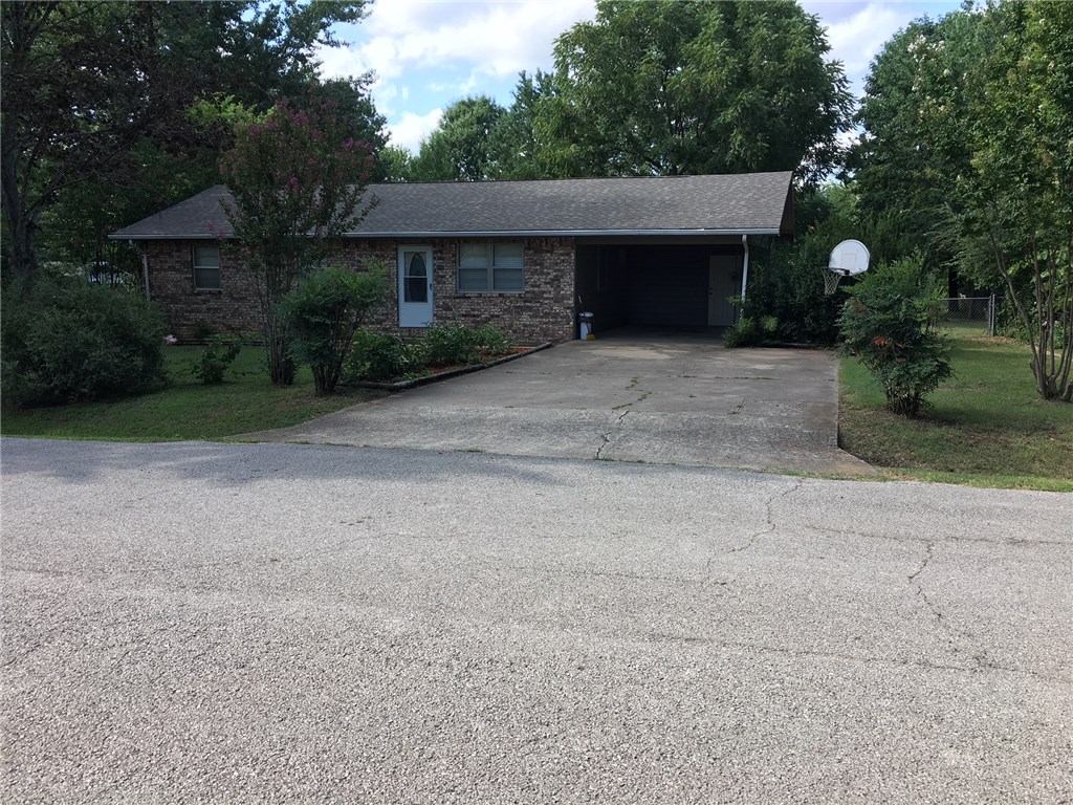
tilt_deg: -7.4
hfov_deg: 61.7
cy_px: 402
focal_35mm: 29
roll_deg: -0.3
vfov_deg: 48.2
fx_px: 899
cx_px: 536
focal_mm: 4.15
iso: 25
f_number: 2.2
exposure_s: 1/418
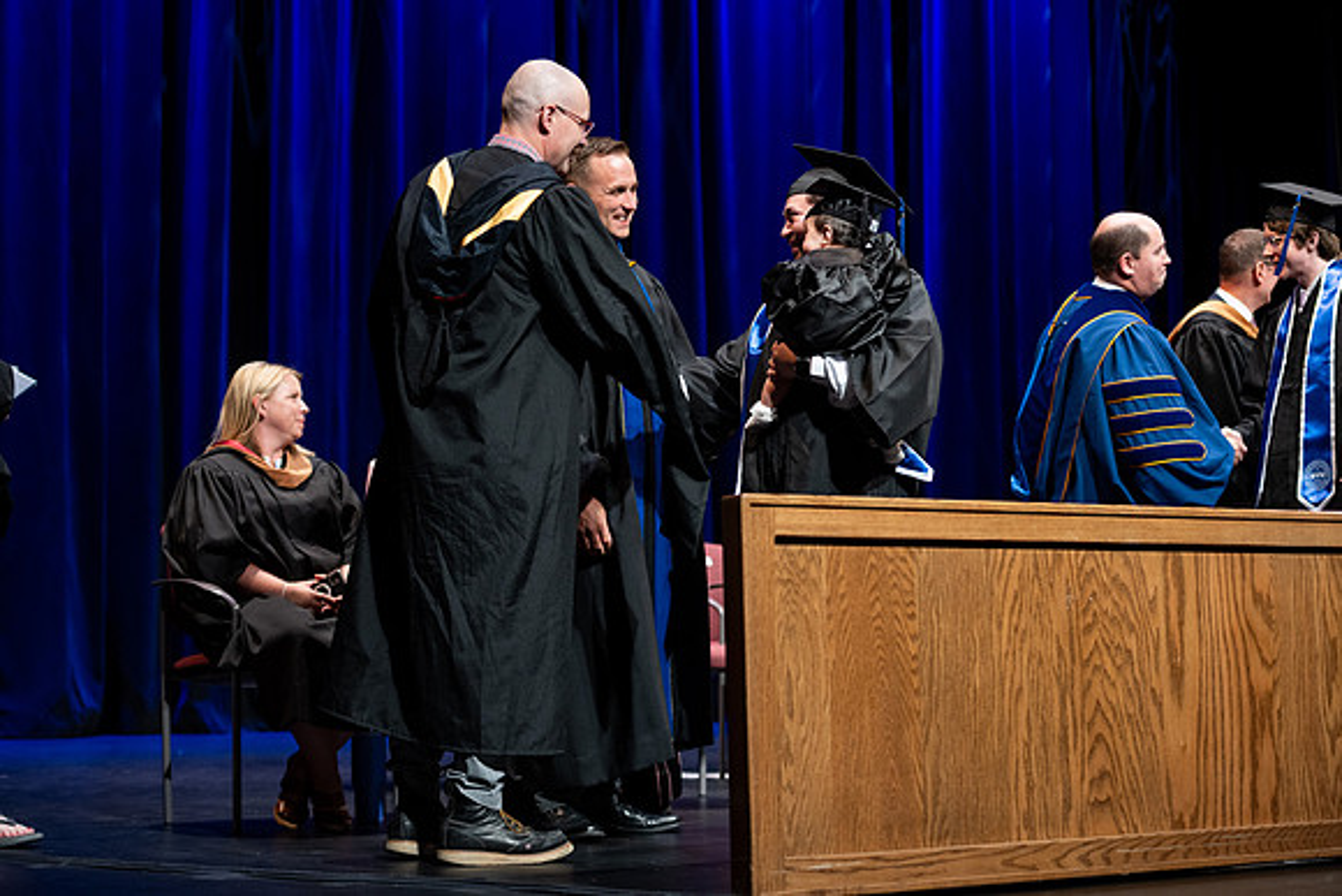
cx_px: 671
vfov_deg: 19.5
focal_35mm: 70
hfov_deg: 28.8
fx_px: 2610
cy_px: 448
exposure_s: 1/250
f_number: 2.8
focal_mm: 70
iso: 640
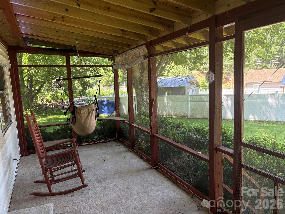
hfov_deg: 67.3
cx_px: 142
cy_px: 107
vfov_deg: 53.1
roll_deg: +2.6
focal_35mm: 26
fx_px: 214
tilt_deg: -5.7
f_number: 1.6
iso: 100
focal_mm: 5.96
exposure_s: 1/143
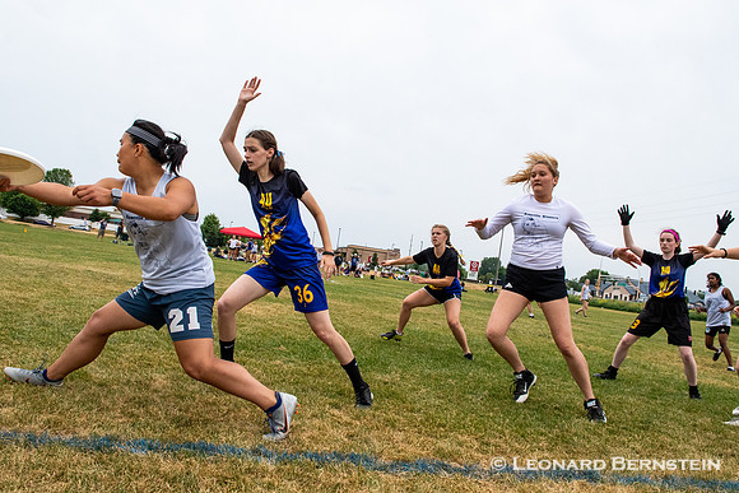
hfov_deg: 64.5
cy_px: 246
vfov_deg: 45.7
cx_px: 370
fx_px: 585
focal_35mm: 28
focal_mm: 19
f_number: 8
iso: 1600
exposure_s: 1/1000
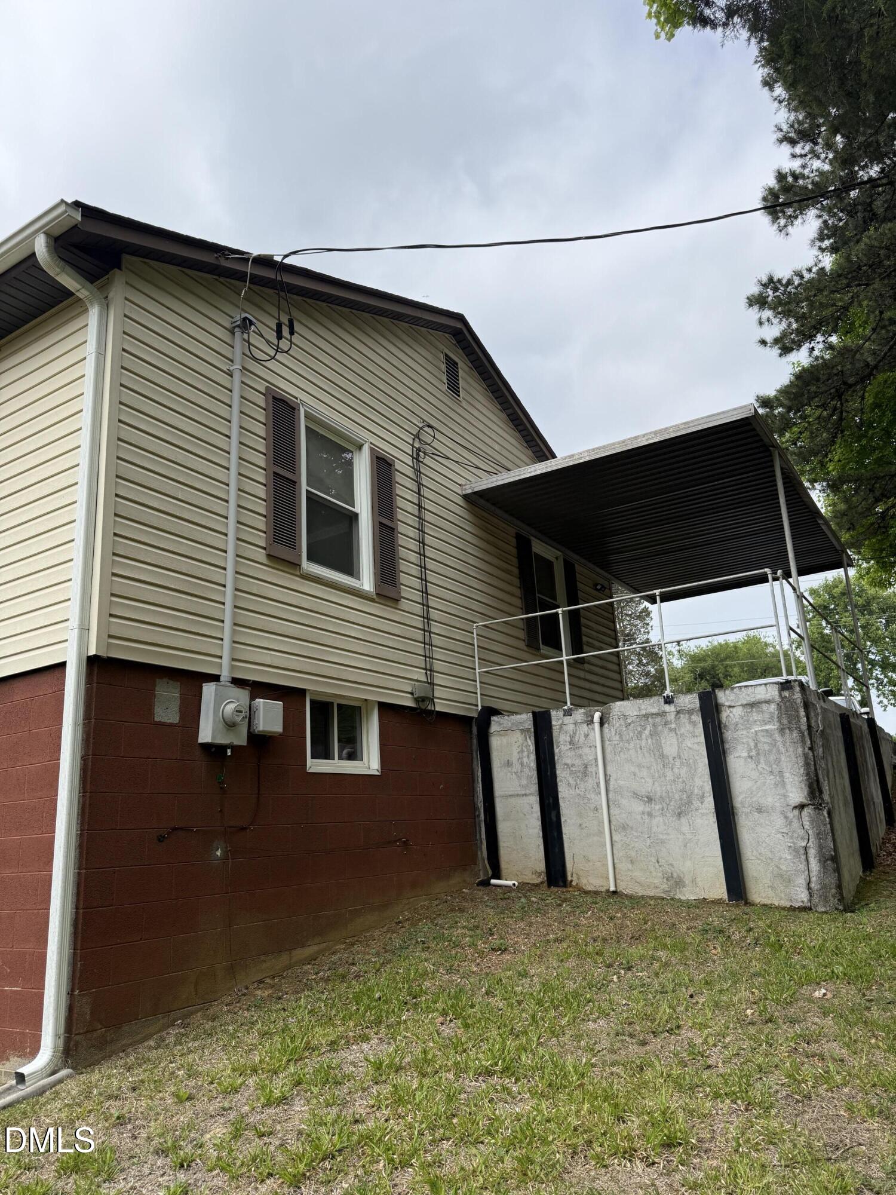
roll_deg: +4.8
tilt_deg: +17.2
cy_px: 598
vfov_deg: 71.6
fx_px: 828
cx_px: 448
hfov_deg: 56.8
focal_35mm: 24
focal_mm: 6.76
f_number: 1.78
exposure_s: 1/4167
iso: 80
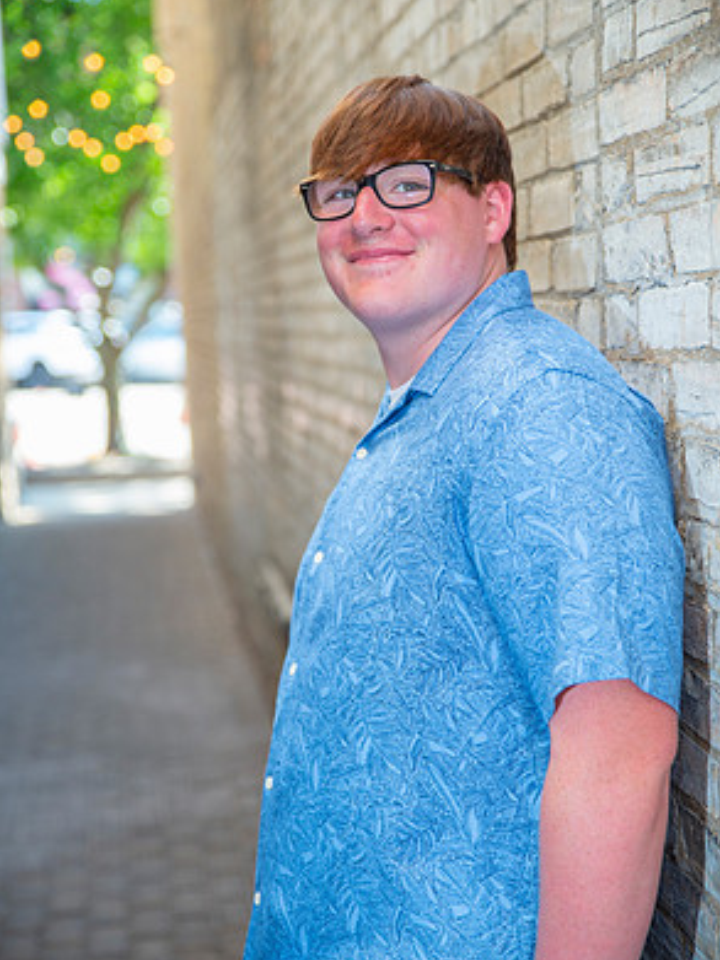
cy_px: 501
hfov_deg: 23.6
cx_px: 366
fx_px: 1720
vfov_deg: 31.2
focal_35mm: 62
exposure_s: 1/125
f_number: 2.8
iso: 160
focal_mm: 56
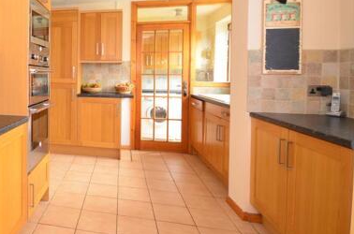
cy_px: 74
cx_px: 49
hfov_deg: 60.9
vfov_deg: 48.3
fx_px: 255
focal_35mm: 26
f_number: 5
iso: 200
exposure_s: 1.3
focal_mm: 10
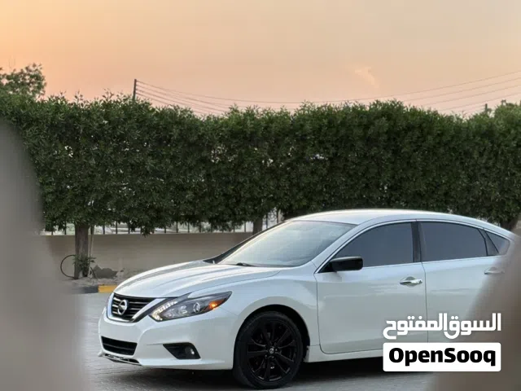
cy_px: 196
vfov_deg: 28.0
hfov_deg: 36.8
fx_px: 783
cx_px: 260
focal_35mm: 52
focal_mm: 5.96
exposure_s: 1/87
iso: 50
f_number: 1.6
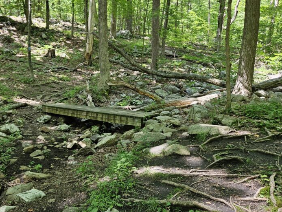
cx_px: 77
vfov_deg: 41.8
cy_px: 103
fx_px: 277
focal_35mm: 34
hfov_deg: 52.1
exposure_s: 1/180
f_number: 1.8
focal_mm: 5.4
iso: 100
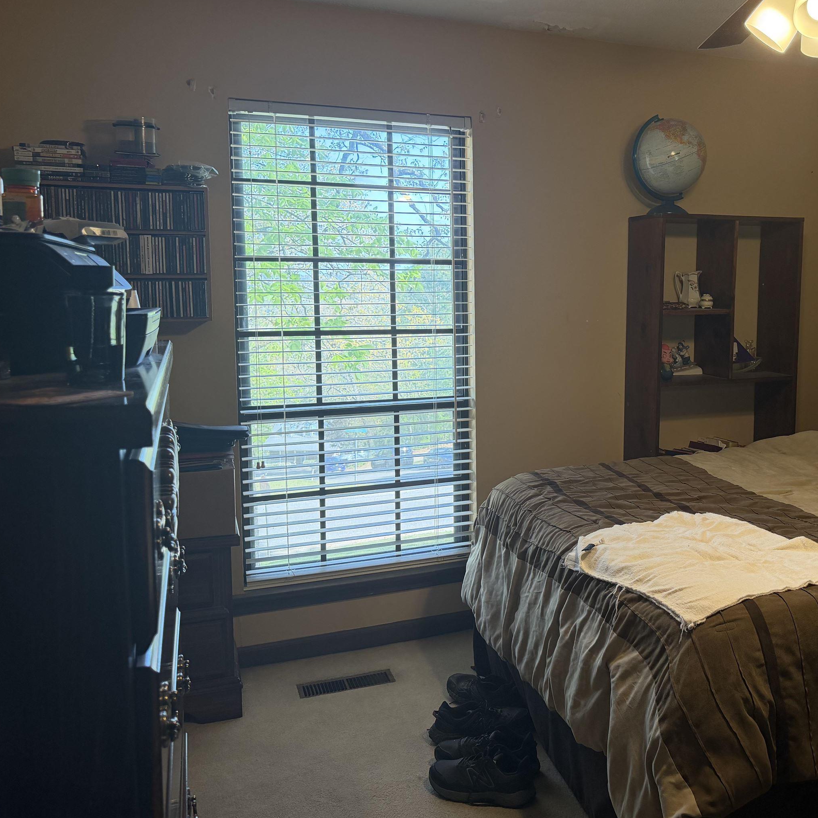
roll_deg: +0.1
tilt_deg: -5.4
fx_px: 856
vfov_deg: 51.0
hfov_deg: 49.7
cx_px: 580
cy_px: 360
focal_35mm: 32
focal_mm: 6.76
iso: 200
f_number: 1.78
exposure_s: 1/183
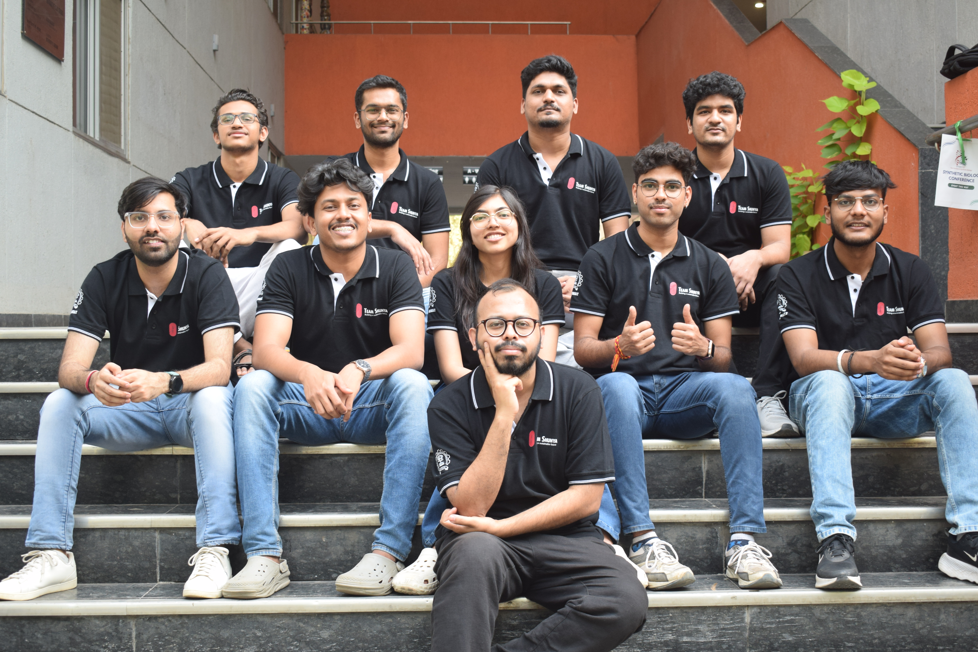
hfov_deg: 41.5
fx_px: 1291
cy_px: 325
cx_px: 497
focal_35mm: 48
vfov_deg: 28.4
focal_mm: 31
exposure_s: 1/80
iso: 400
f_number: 5
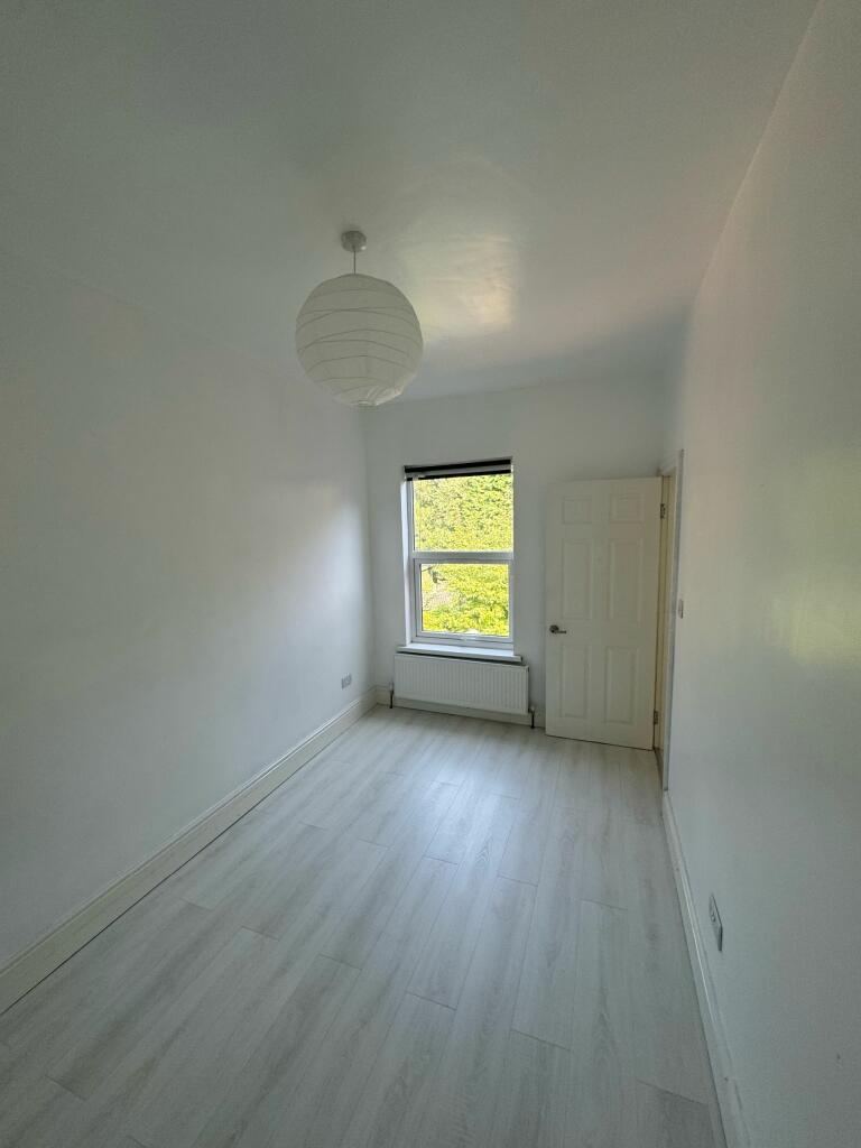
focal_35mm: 14
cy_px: 574
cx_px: 430
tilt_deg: -5.4
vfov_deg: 102.1
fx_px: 464
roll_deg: +2.0
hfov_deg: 85.7
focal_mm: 2.22
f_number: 2.2
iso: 50
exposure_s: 1/99
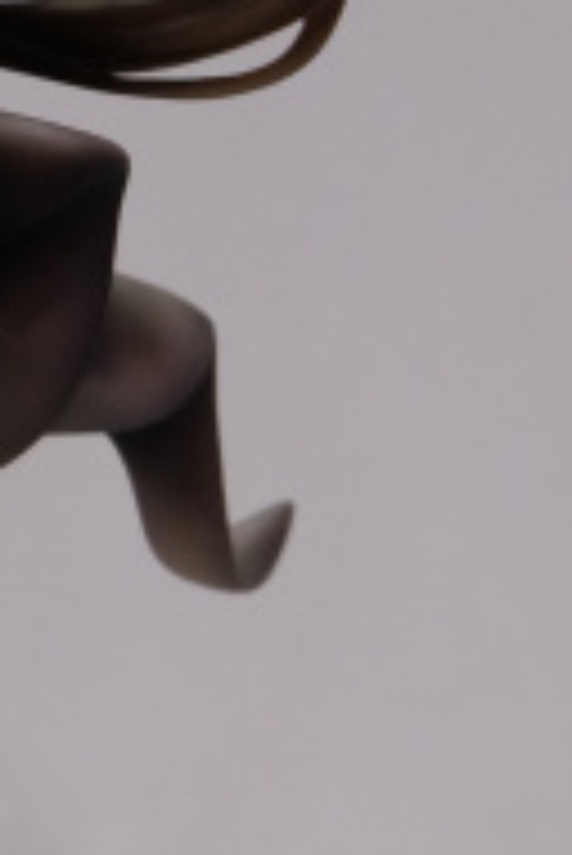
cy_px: 220
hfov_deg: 4.3
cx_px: -300
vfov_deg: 6.5
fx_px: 7517
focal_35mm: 316
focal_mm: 50
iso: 3200
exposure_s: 1/105
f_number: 5.6
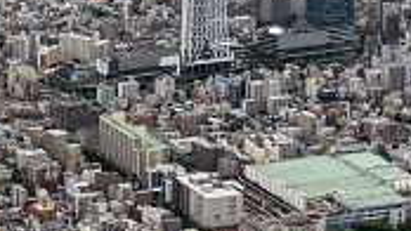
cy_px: -59
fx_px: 2377
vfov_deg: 5.5
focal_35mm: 218
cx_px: -50
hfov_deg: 9.8
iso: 800
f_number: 6.3
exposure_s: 1/4000
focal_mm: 61
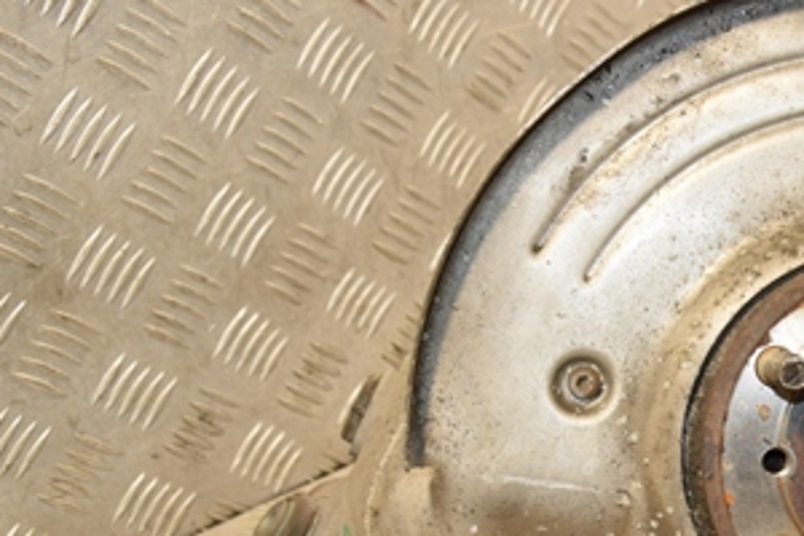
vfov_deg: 14.2
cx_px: 820
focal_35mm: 96
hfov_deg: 20.5
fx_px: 2144
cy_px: 418
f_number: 5.6
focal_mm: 30
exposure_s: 1/200
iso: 800
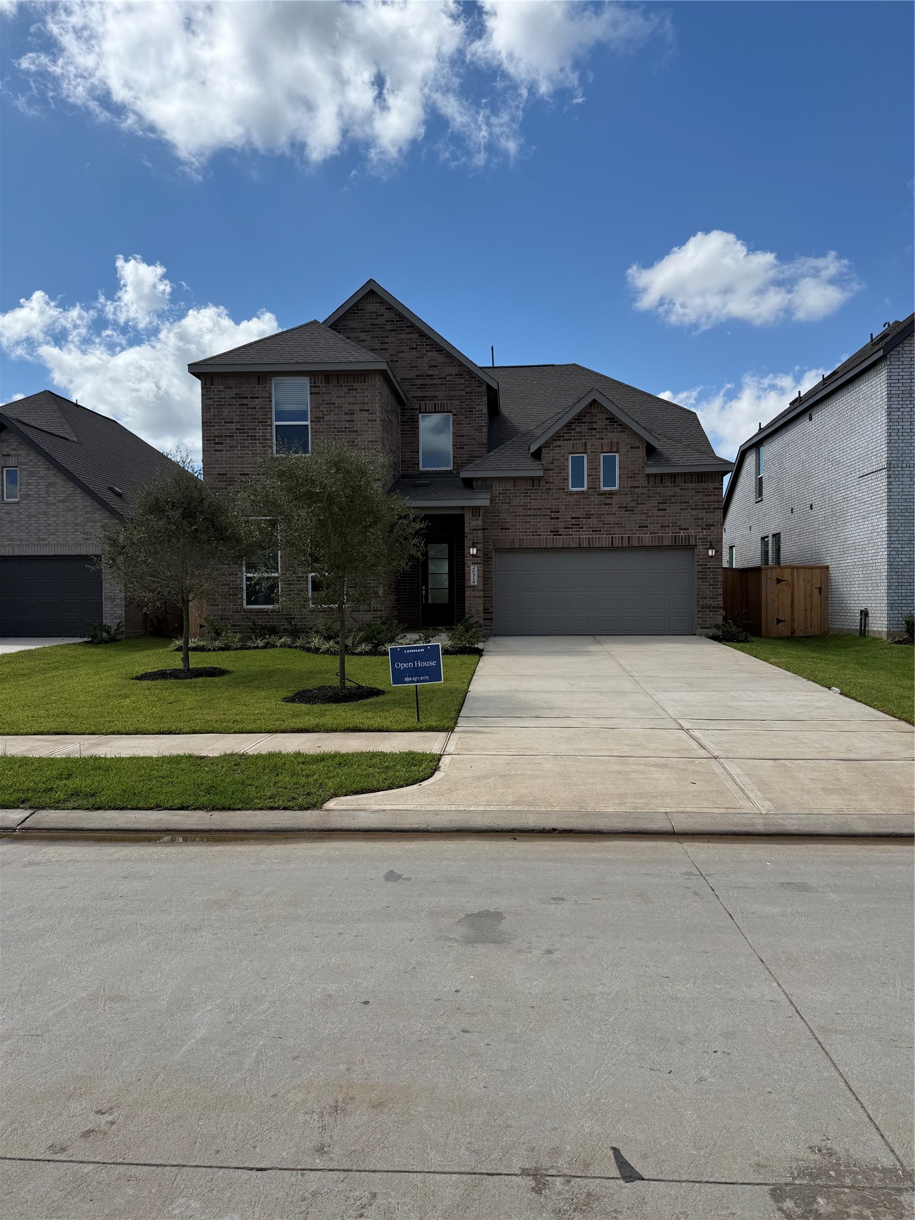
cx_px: 458
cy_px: 610
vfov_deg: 71.6
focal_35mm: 24
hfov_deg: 56.8
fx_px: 846
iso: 80
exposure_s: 1/6173
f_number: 1.78
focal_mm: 6.76
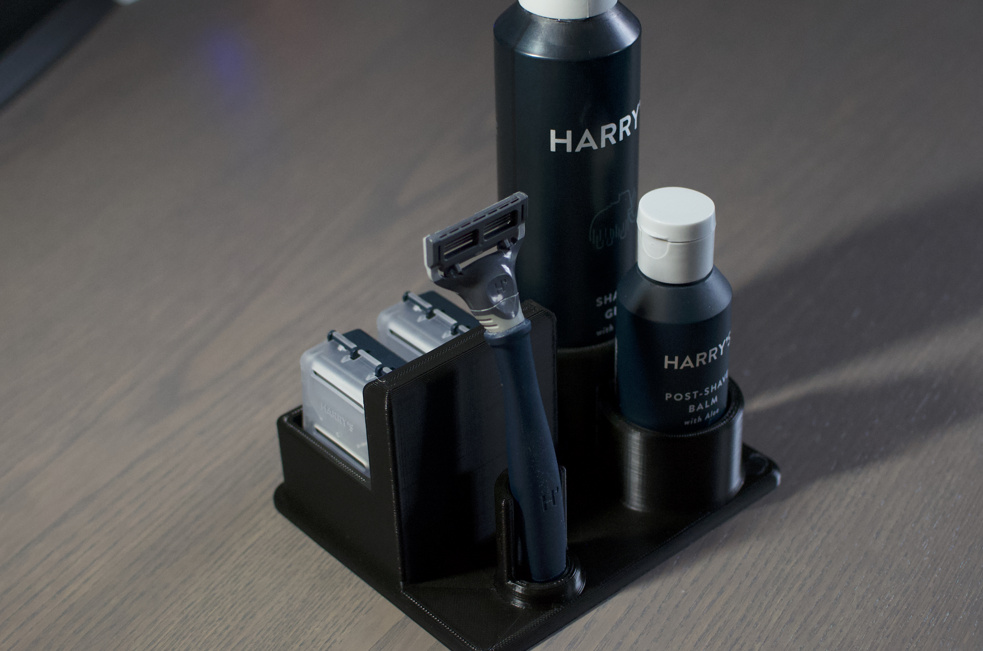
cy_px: 277
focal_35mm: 68
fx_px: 1843
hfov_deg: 29.9
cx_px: 486
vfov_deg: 20.0
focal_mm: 35
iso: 1600
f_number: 2.8
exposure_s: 1/30
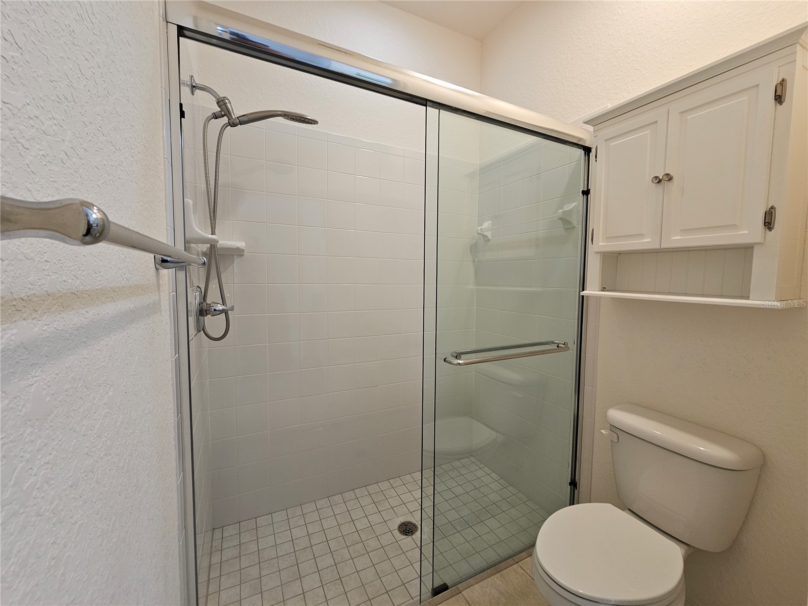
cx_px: 404
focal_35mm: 13
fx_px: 303
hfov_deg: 106.2
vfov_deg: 89.9
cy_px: 303
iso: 125
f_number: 2.2
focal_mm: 2.2
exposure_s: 1/60
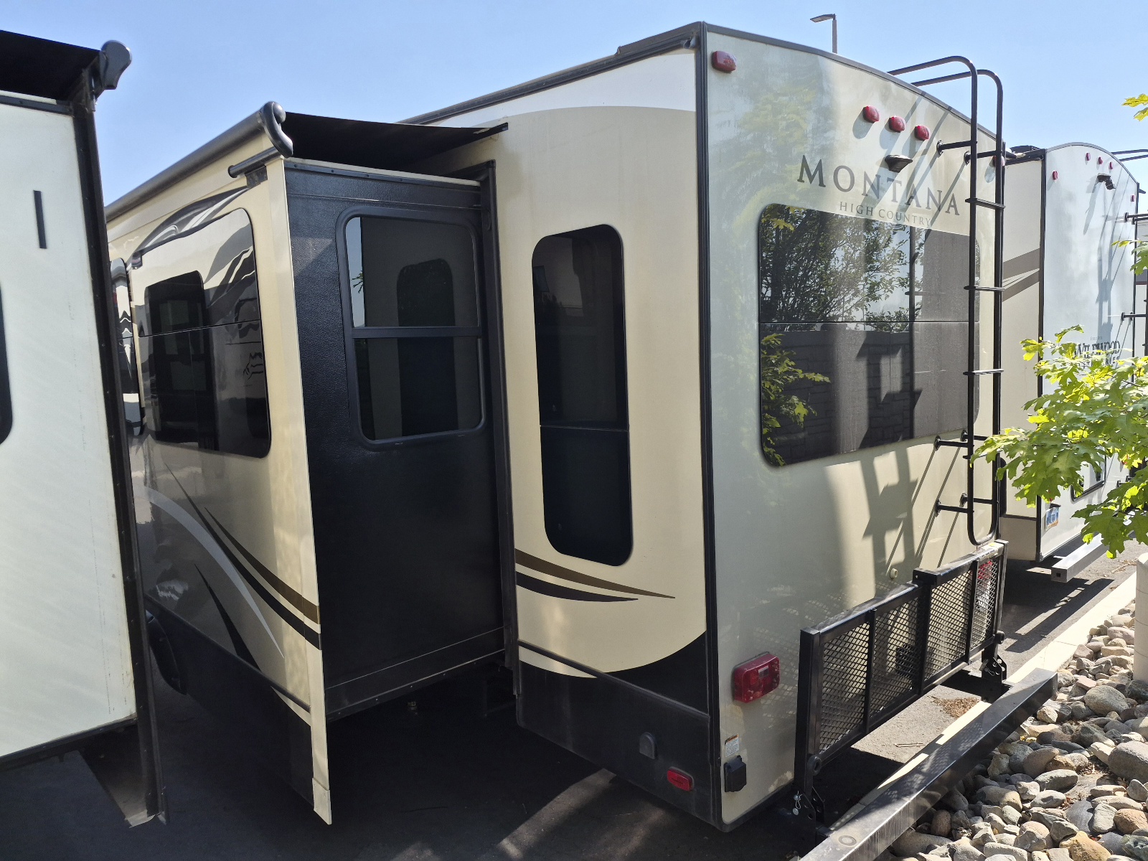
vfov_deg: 58.9
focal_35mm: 23
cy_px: 430
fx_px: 763
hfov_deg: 73.9
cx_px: 574
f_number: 1.8
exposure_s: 1/5000
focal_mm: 5.4
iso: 80
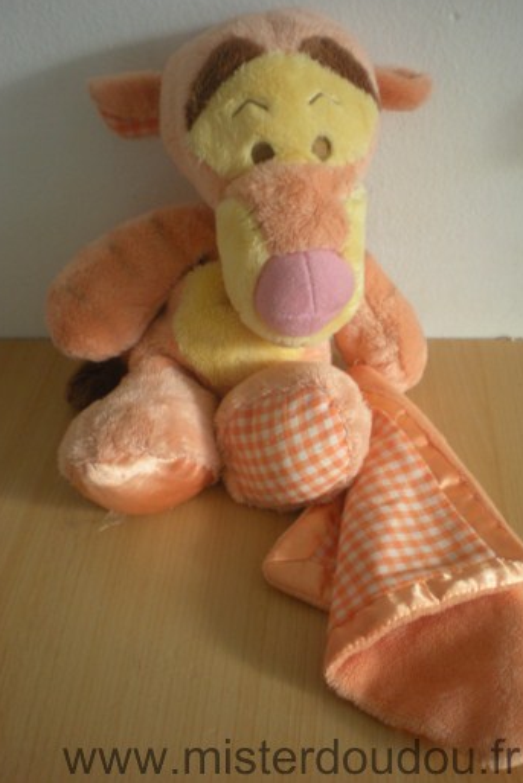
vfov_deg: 48.4
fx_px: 871
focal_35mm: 40
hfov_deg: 33.4
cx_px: 290
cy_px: 392
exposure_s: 1/19.8
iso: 200
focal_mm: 6.3
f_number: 3.1
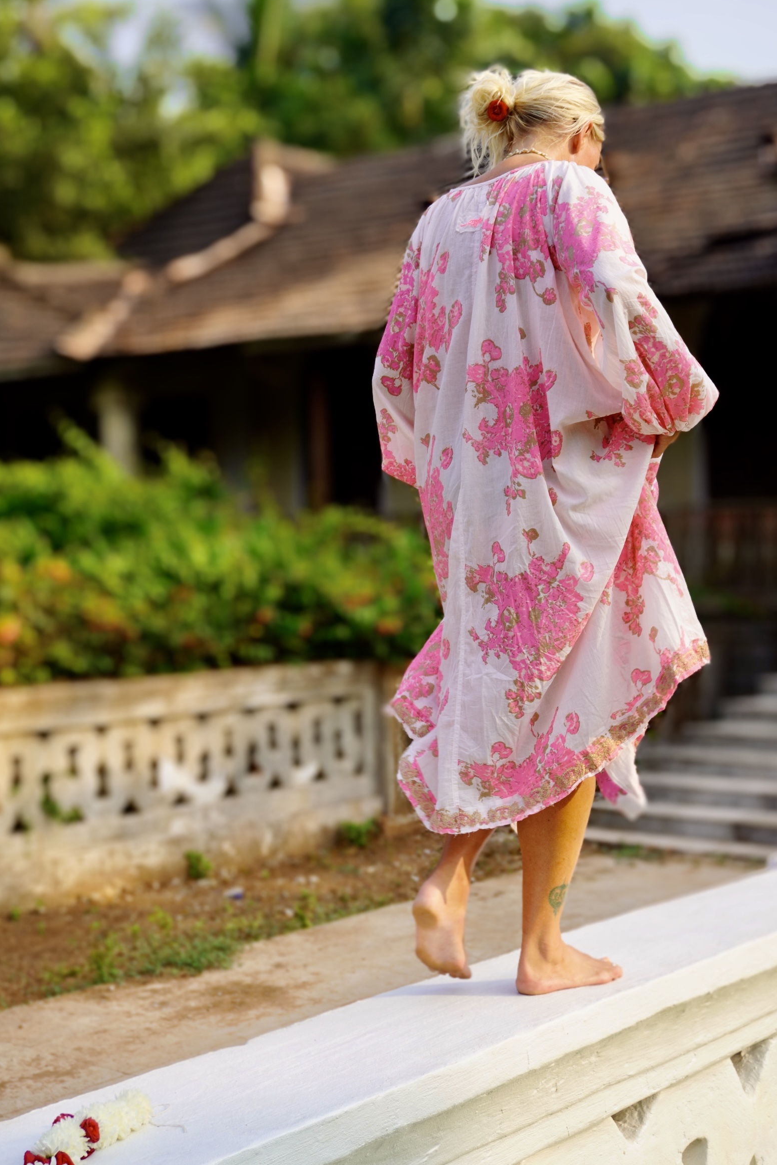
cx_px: 419
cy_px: 579
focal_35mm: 55
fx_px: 1766
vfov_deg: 36.5
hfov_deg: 24.8
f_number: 5.6
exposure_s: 1/250
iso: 100
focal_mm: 33
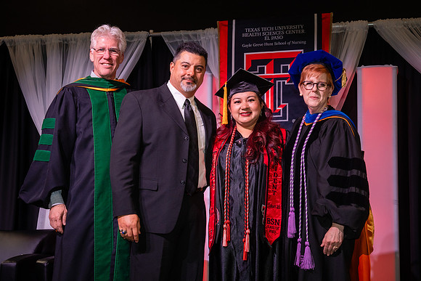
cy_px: 147
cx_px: 227
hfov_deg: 32.5
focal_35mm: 62
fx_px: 722
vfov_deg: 22.0
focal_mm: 47
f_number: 5.6
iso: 1250
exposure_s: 1/160
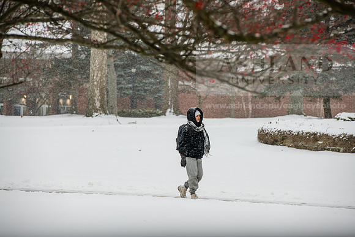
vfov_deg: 6.9
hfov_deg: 10.3
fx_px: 1973
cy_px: 118
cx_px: 178
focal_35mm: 200
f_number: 6.3
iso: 400
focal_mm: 200
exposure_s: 1/200
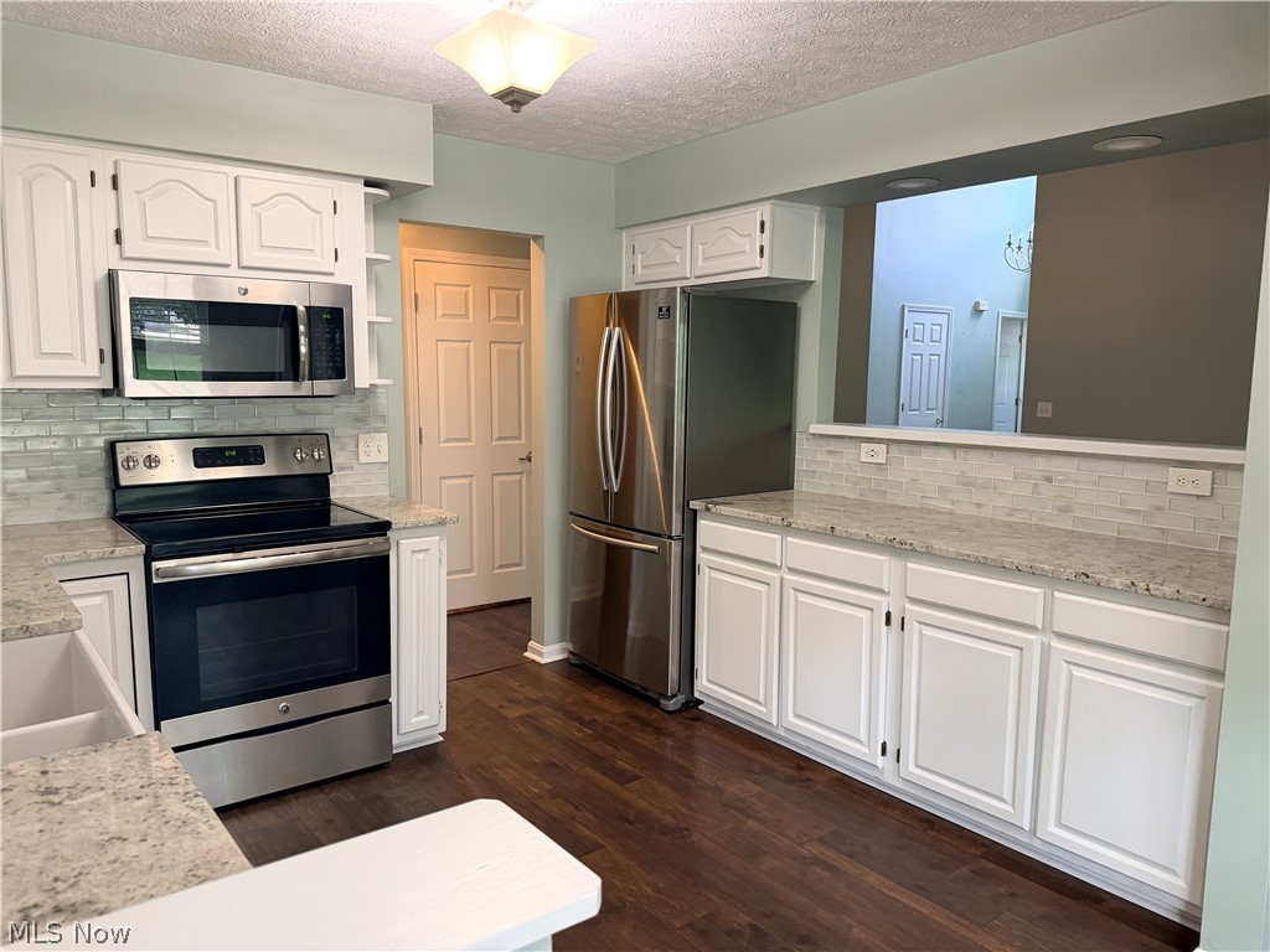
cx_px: 635
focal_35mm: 24
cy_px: 476
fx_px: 881
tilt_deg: -7.8
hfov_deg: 71.6
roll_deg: -0.2
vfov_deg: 56.8
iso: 250
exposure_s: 1/60
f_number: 1.78
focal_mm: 6.76
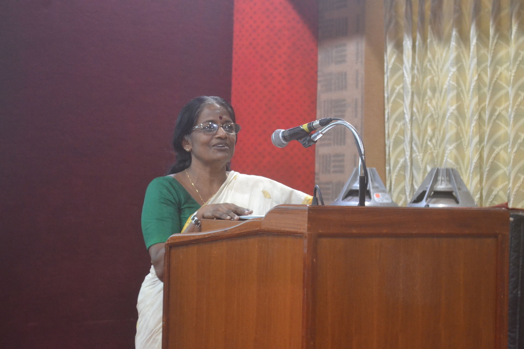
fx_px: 1201
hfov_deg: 24.6
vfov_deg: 16.6
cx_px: 262
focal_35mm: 82
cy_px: 174
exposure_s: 1/15
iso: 2200
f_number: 5.6
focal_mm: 55
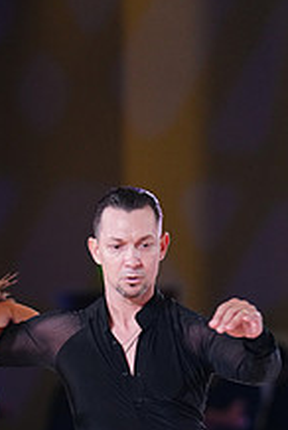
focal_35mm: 412
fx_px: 4928
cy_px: 564
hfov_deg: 3.3
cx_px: 9
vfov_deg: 5.0
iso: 2000
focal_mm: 155
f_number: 2.8
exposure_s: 1/400
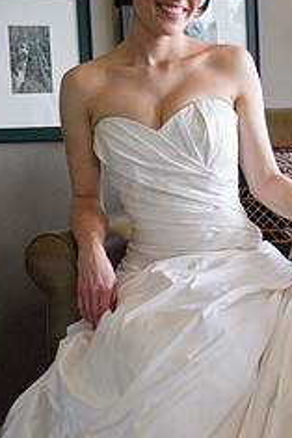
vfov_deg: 22.7
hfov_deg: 15.4
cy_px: 306
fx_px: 1081
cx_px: 198
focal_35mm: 89
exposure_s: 1/400
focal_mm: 31
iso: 640
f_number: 3.5
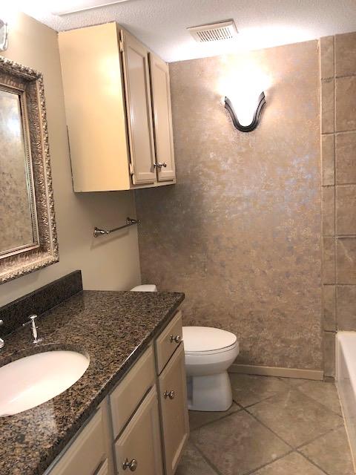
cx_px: 178
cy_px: 238
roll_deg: +3.6
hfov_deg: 49.7
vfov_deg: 63.4
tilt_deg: -7.5
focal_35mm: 28
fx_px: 384
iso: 40
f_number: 1.8
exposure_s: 1/20
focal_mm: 4
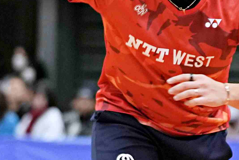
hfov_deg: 3.6
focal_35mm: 572
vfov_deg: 2.4
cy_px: 77
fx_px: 3802
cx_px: -35
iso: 1600
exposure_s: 1/400
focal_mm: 104
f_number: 2.8
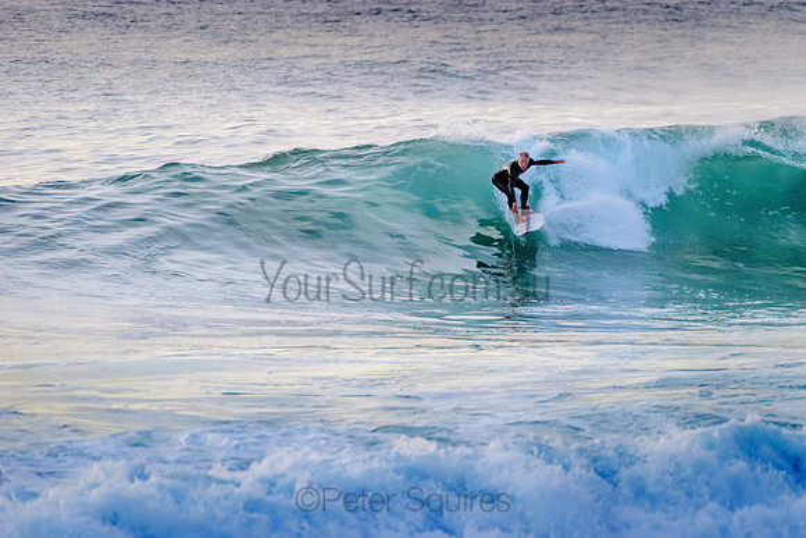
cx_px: 494
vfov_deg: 2.2
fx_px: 13723
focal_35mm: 613
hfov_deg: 3.4
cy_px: 209
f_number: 5.6
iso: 1400
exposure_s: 1/2000
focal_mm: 500
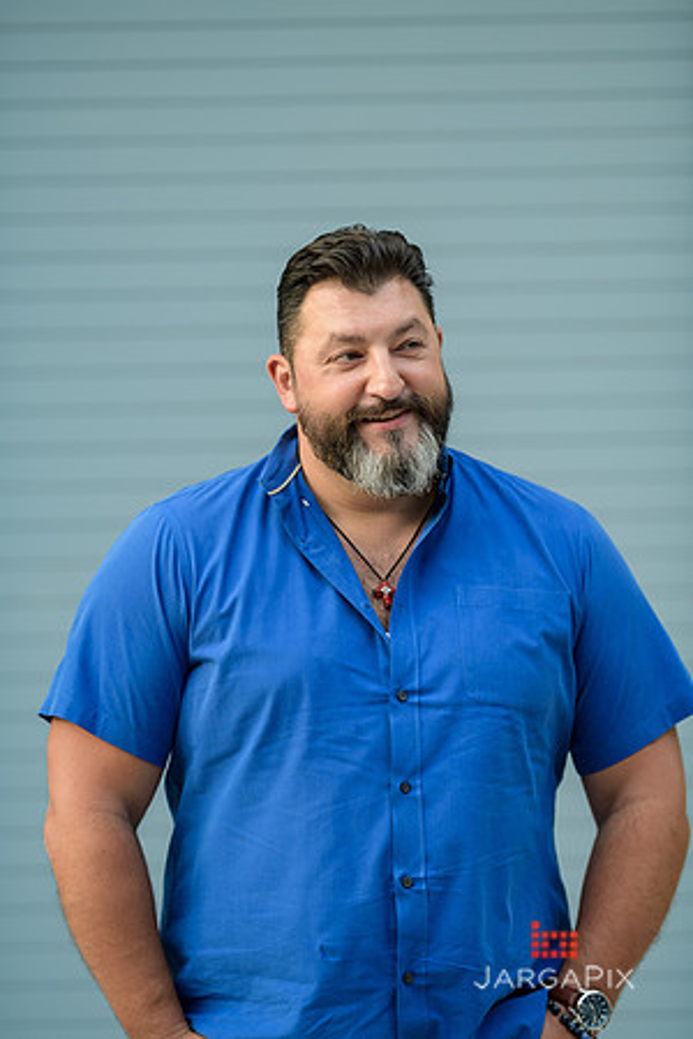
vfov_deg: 15.2
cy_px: 520
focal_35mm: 135
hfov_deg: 10.2
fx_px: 3898
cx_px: 346
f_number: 2
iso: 200
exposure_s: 1/250
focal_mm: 135
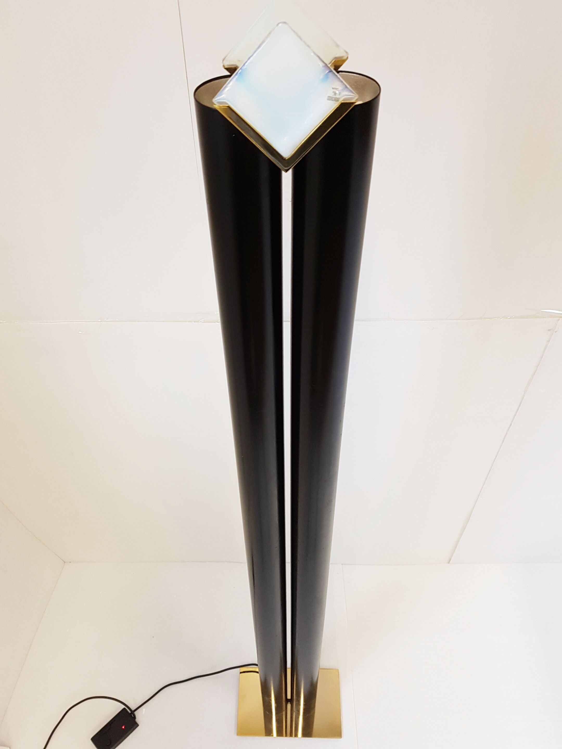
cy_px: 374
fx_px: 563
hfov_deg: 53.1
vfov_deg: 67.3
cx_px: 281
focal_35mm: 26
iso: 160
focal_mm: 4.2
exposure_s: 1/50
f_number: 1.7
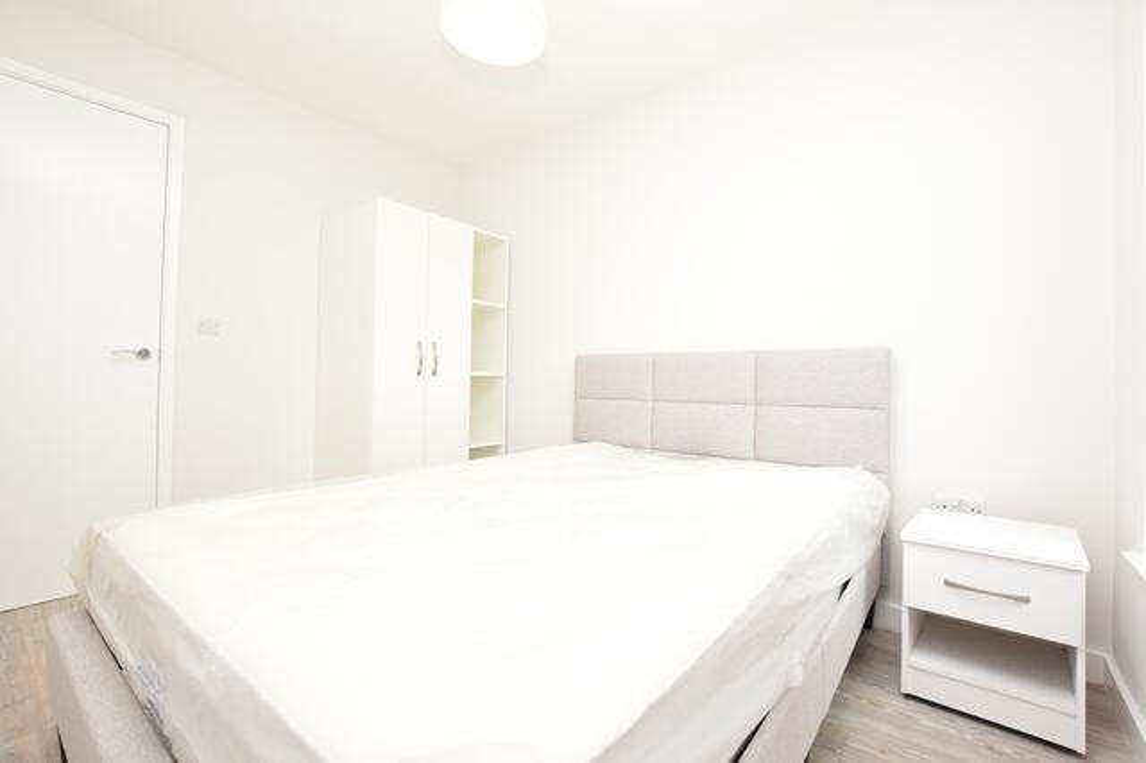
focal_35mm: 15
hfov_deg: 100.4
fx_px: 477
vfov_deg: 77.3
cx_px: 573
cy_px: 382
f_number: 5.6
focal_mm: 10
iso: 450
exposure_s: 1/125
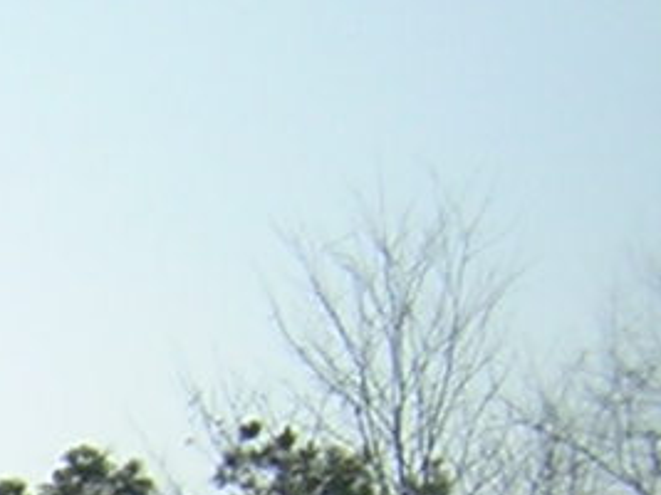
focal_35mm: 216
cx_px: -802
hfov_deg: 8.5
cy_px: 1084
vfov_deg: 6.6
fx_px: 4123
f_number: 5.2
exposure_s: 1/573
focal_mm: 4.7
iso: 100
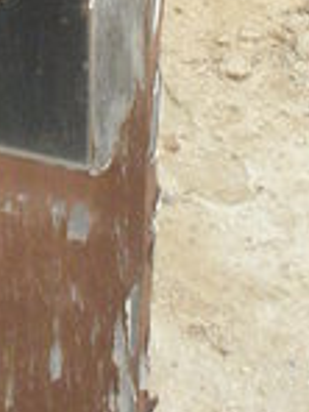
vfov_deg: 11.6
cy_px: -501
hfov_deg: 10.1
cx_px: 33
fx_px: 1738
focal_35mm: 146
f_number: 6.3
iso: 200
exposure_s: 1/200
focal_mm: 4.83
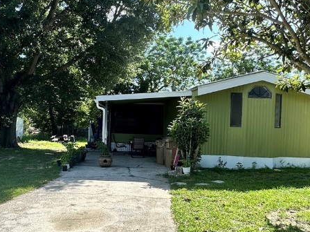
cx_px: 122
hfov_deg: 56.3
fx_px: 287
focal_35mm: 32
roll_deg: -1.3
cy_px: 123
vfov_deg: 44.1
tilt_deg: -1.8
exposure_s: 1/734
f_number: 2.2
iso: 40
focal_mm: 2.22
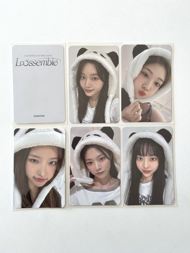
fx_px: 351
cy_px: 126
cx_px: 95
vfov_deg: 39.7
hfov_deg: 30.3
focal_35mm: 48
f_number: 1.78
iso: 80
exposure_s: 1/169
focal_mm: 6.76
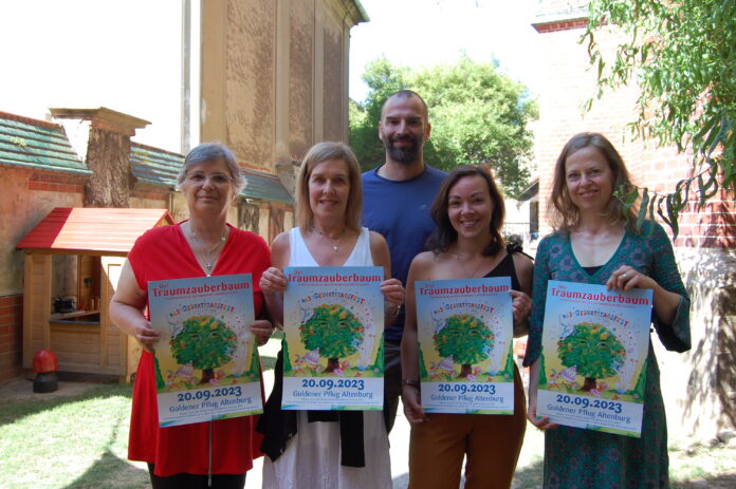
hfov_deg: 57.3
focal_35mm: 33
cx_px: 368
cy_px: 244
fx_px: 674
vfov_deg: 39.9
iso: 220
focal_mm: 22
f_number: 5.6
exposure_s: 1/125
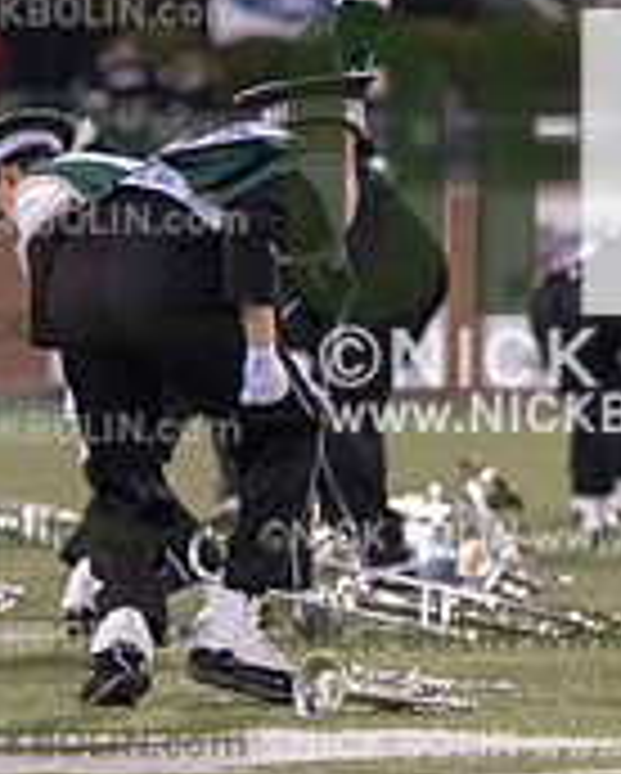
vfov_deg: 5.1
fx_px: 8692
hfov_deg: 4.1
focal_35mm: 379
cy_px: 223
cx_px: 603
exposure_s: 1/1250
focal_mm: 120
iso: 5000
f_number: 3.2
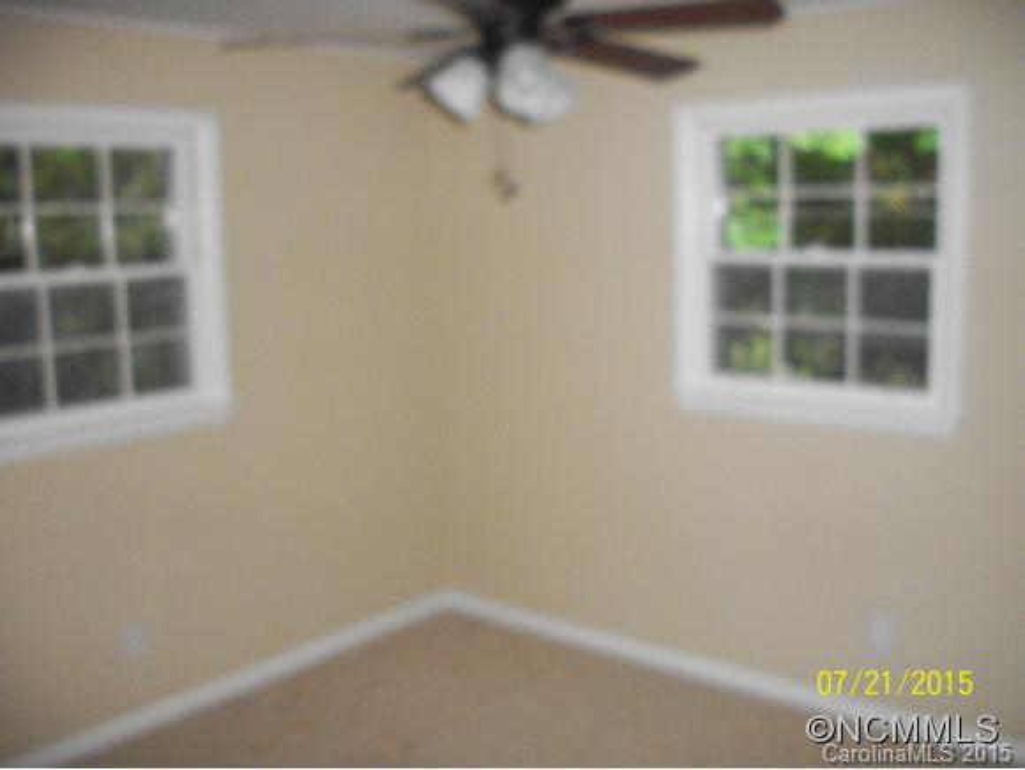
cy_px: 385
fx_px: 1037
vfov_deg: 40.8
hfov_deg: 52.6
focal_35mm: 35
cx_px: 512
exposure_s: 1/30
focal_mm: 6.3
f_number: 3.1
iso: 320
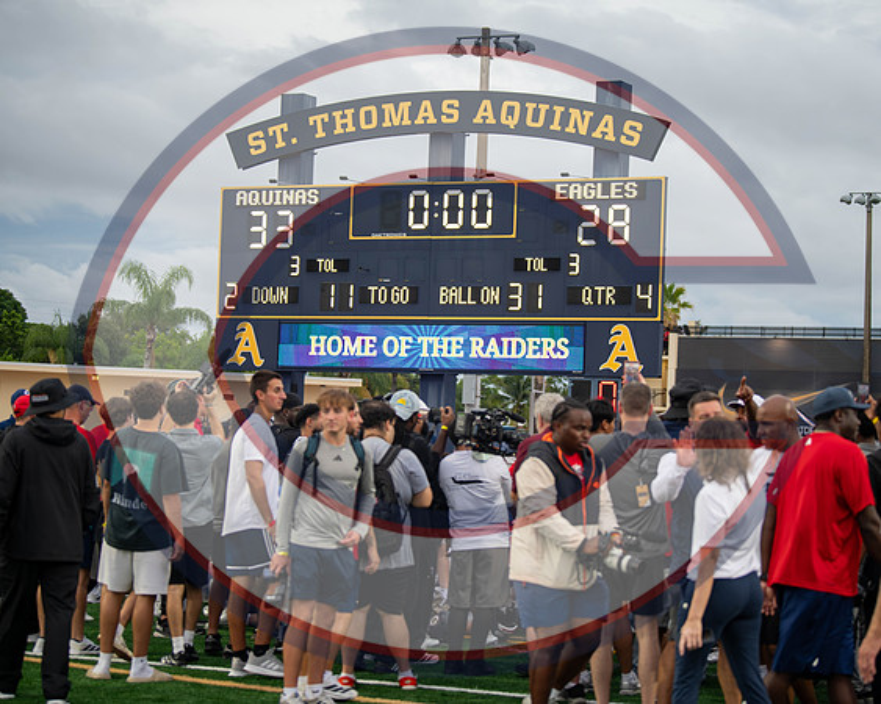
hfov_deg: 24.2
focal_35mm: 79
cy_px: 352
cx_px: 516
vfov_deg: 19.4
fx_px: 2055
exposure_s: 1/1000
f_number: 2.8
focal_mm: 70
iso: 800
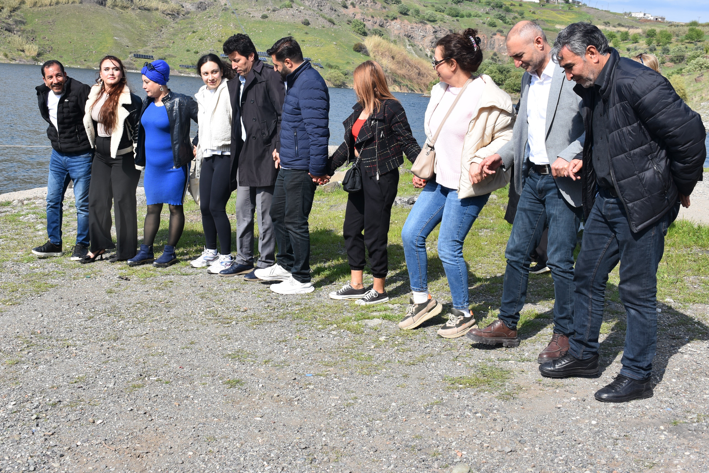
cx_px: 309
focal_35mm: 48
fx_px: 937
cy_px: 207
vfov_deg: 28.3
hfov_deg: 41.4
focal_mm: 27
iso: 180
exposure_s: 1/500
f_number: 8
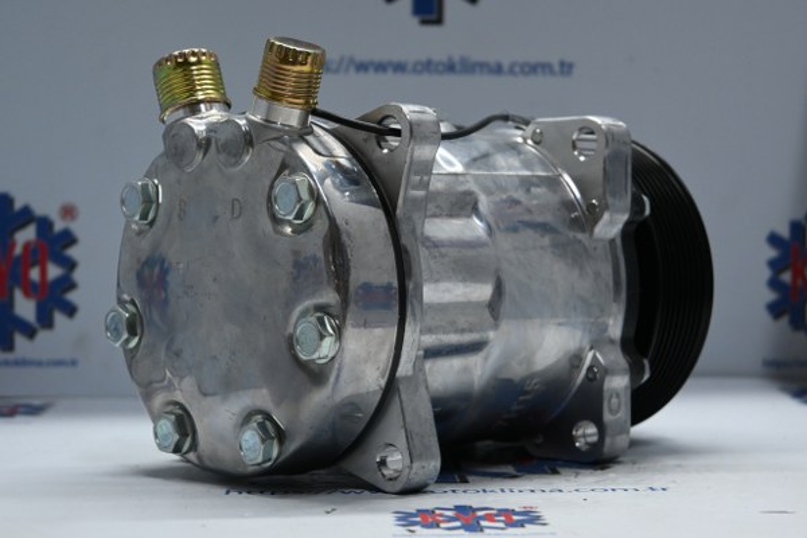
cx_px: 404
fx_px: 1681
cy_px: 269
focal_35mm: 75
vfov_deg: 18.2
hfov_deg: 27.0
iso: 1400
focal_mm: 50
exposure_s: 1/80
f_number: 6.3
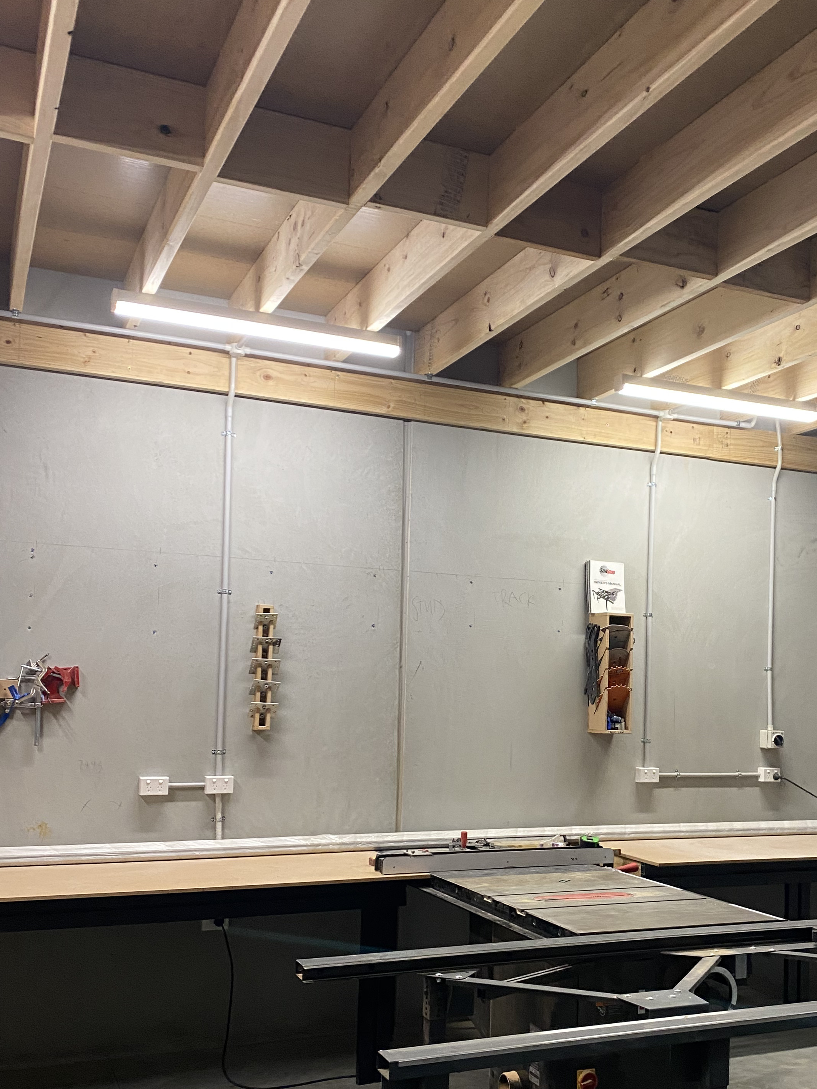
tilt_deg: +1.7
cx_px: 512
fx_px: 1164
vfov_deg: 49.7
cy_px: 679
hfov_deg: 38.4
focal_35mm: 37
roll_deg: -1.8
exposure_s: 1/60
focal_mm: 4.25
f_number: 1.8
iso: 160
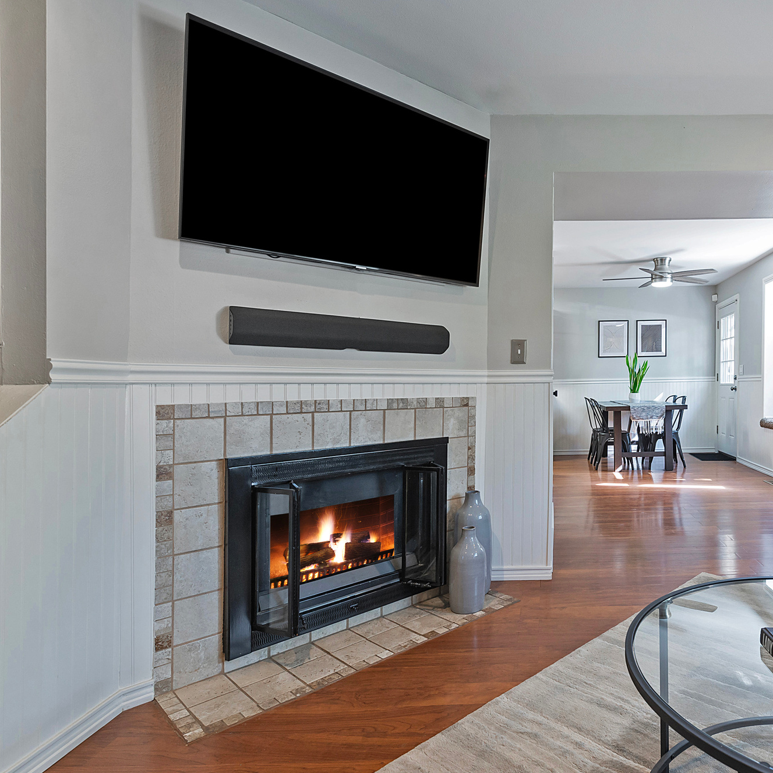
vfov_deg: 72.1
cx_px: 567
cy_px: 397
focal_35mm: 21
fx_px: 531
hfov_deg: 68.1
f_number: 7.1
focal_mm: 16
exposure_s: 1/15
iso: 640
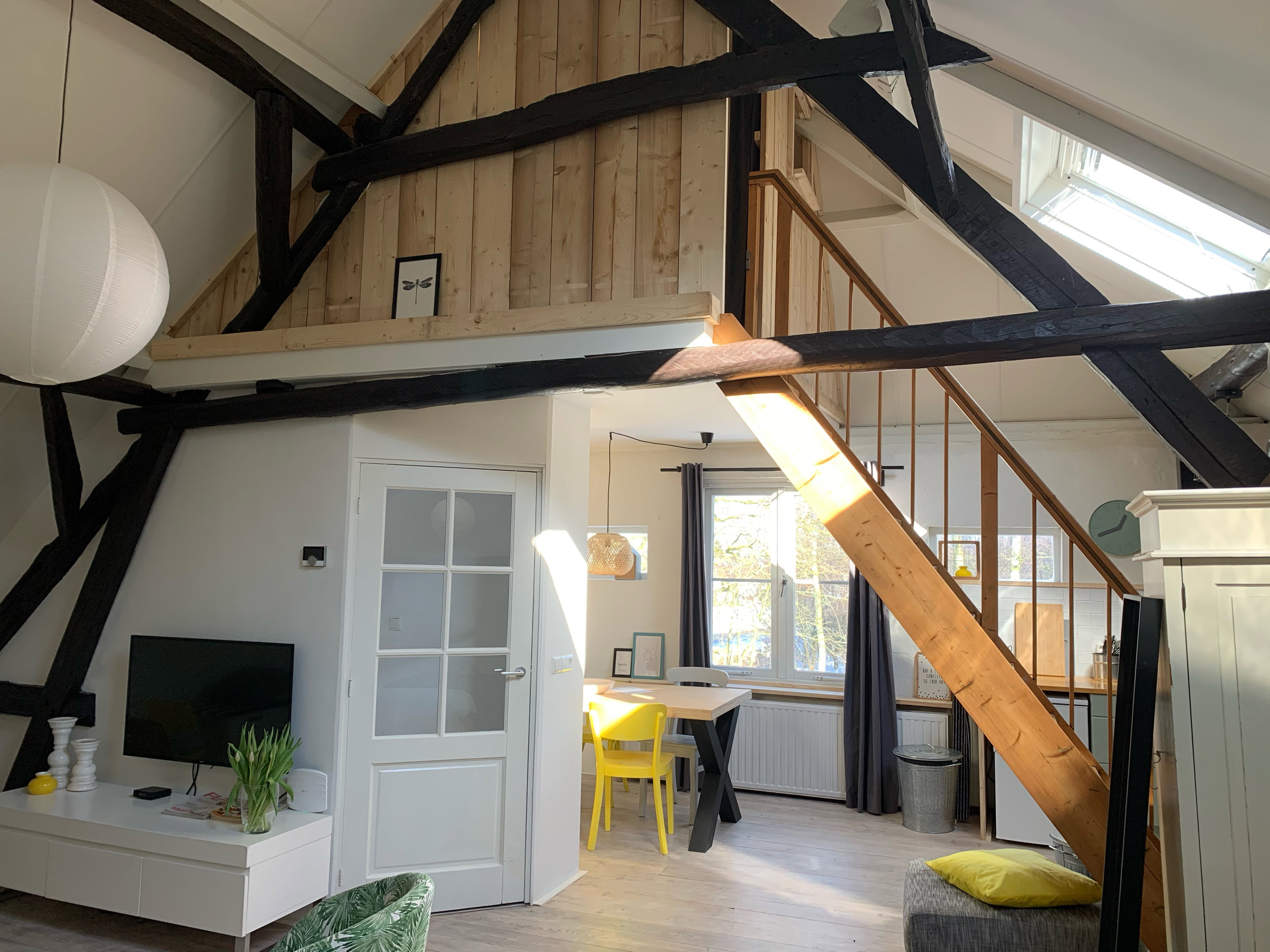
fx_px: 954
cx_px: 635
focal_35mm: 26
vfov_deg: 53.1
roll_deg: -1.2
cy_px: 476
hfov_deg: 67.3
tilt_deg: +5.6
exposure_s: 1/121
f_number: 1.8
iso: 64
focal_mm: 4.25
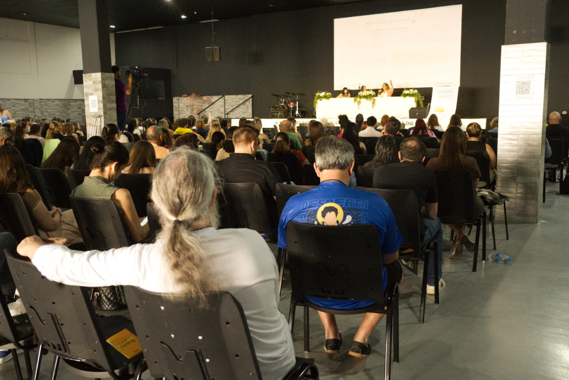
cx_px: 284
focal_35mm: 35
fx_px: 553
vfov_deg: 37.9
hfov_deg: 54.4
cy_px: 190
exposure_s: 1/100
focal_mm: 35
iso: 20000
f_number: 5.6
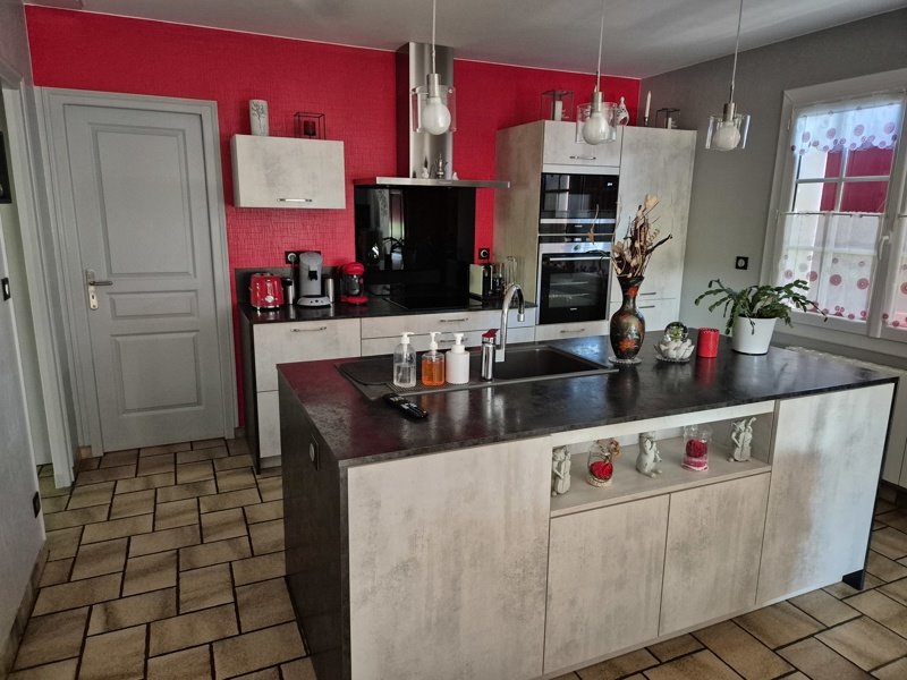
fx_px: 603
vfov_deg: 58.9
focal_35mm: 23
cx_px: 454
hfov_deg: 73.9
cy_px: 340
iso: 1600
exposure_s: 1/100
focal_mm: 5.4
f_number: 1.8
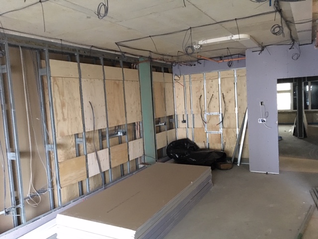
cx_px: 159
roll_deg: +3.1
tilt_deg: -2.5
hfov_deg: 61.7
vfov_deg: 48.2
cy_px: 120
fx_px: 266
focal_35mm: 29
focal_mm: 4.15
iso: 500
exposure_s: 1/17
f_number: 2.2
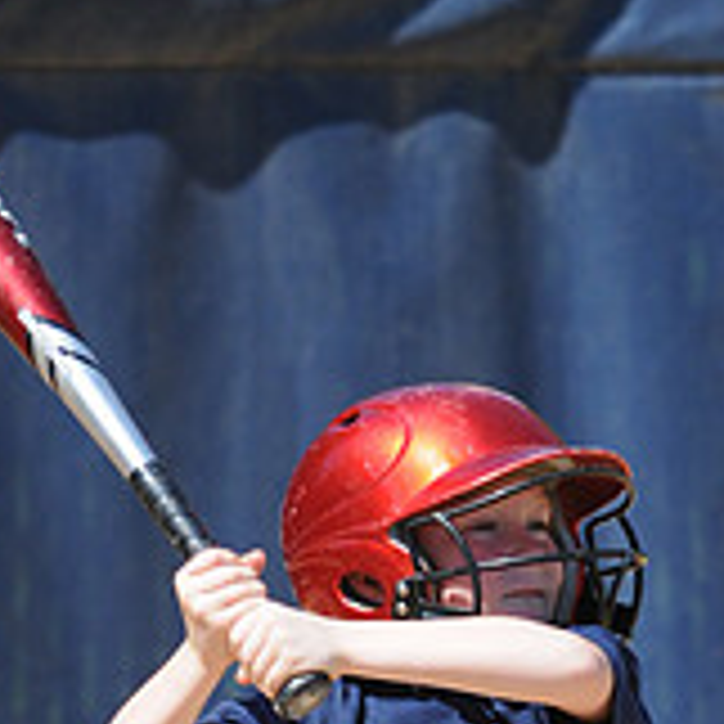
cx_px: 366
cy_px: 1241
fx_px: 32584
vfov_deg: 1.3
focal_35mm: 1377
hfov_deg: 1.3
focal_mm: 300
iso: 200
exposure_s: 1/1250
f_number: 4
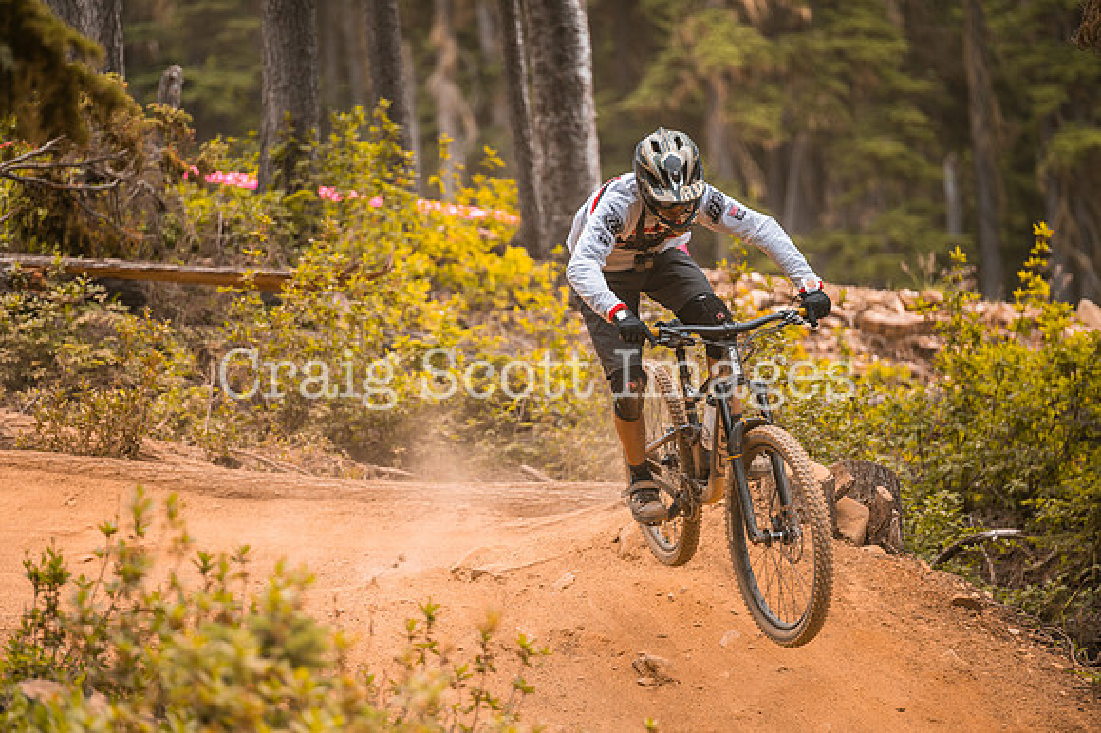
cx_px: 503
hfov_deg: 9.5
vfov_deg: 6.3
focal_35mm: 217
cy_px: 359
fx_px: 6639
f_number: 2.8
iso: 360
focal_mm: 200
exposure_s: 1/1600
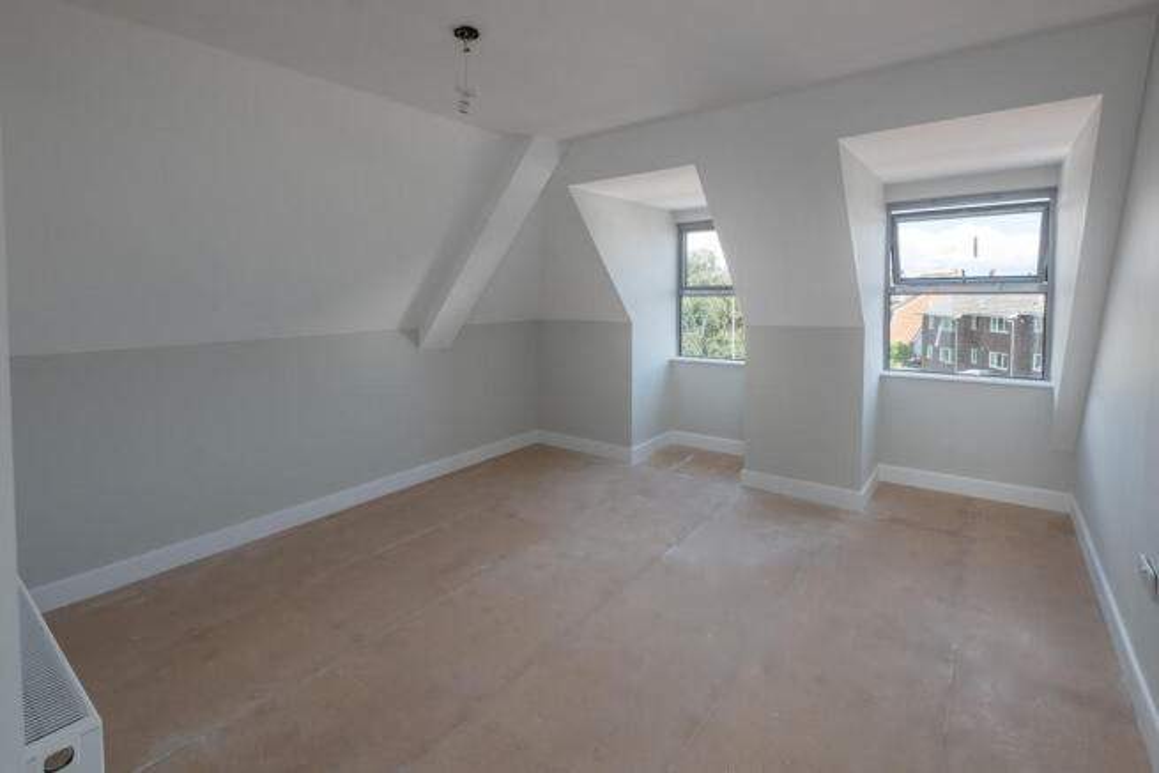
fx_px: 483
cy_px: 386
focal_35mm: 15
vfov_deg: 77.4
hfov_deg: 100.4
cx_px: 580
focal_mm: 10
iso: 400
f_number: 9
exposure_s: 1/125
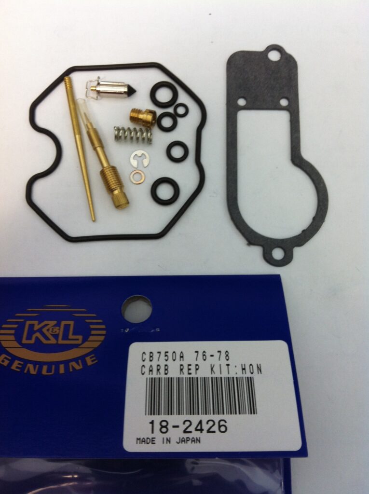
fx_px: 499
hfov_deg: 40.6
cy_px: 247
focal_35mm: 35
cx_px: 184
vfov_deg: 52.7
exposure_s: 1/15
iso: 80
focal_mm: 3.85
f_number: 2.8
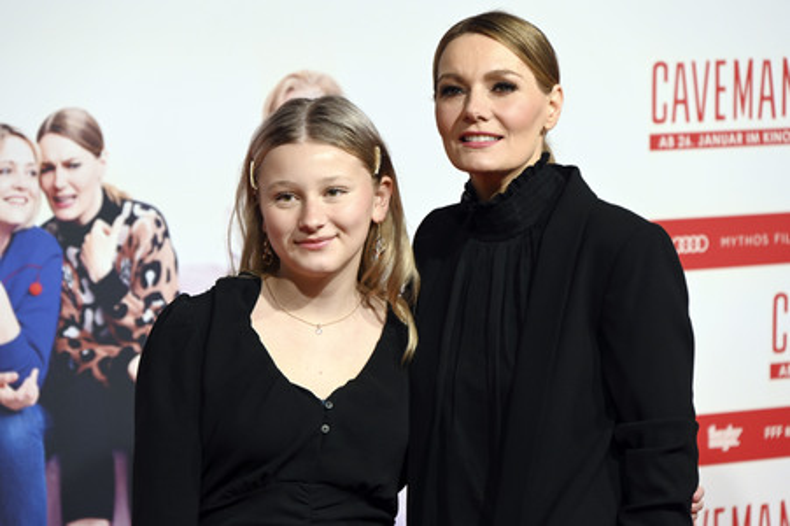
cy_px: 263
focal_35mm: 160
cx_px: 395
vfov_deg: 8.6
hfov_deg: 12.8
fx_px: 3508
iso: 1250
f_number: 6.3
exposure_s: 1/200
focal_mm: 160
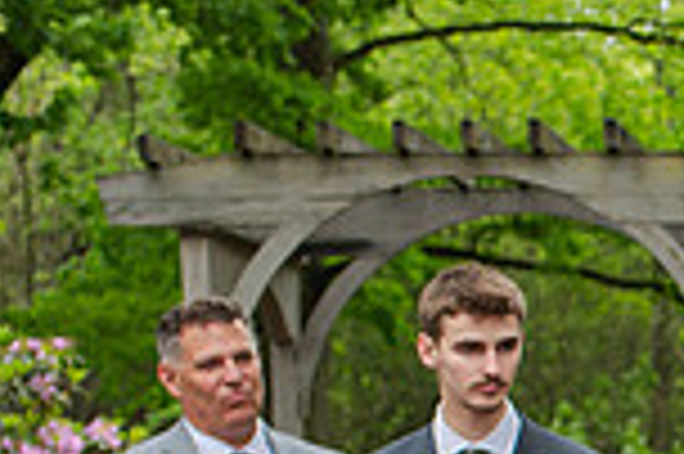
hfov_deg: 13.3
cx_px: 1105
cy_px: 794
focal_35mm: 144
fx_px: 2733
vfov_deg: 9.1
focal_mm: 35
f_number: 3.5
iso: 100
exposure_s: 1/250
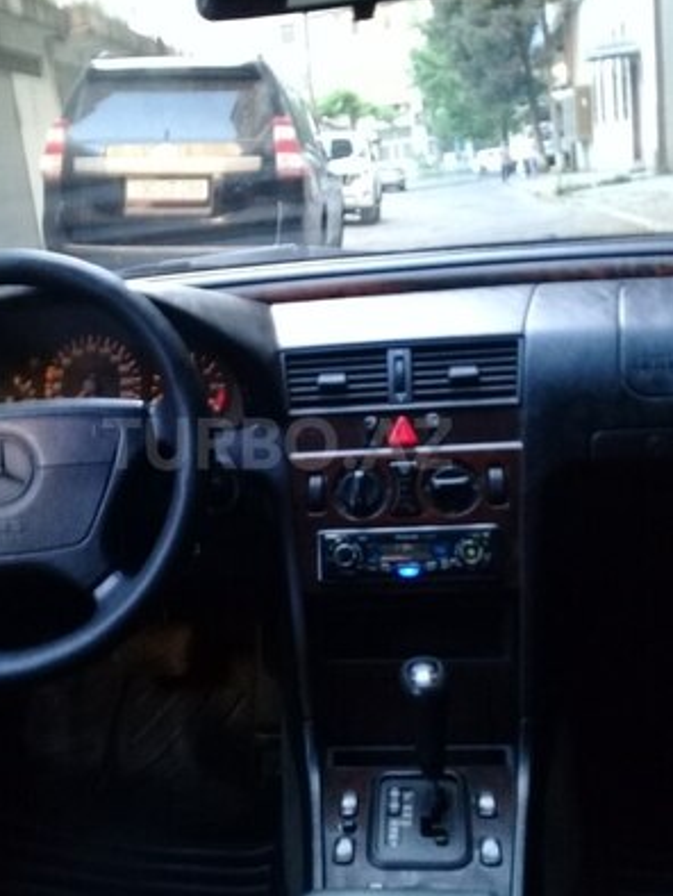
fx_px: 1010
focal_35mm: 39
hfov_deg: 36.8
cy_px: 443
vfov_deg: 47.8
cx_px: 277
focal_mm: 3.3
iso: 250
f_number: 2.2
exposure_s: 1/17
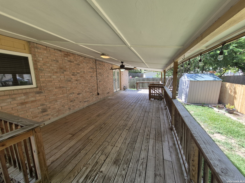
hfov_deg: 106.2
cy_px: 92
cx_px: 122
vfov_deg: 89.9
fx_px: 92
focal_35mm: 13
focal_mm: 1.74
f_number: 2.2
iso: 50
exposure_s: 1/260
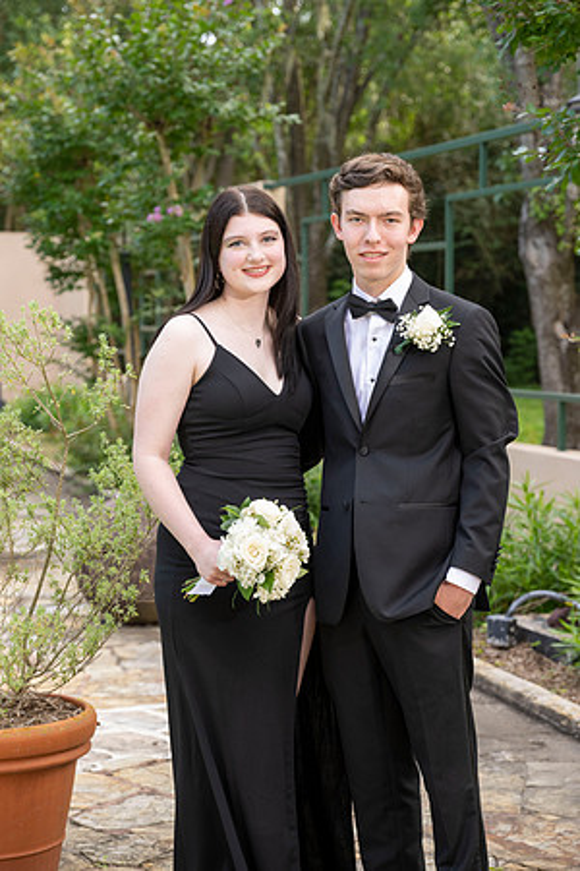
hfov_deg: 17.7
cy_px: 436
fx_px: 1861
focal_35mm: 77
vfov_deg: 26.3
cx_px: 290
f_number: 5
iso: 500
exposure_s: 1/200
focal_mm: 77
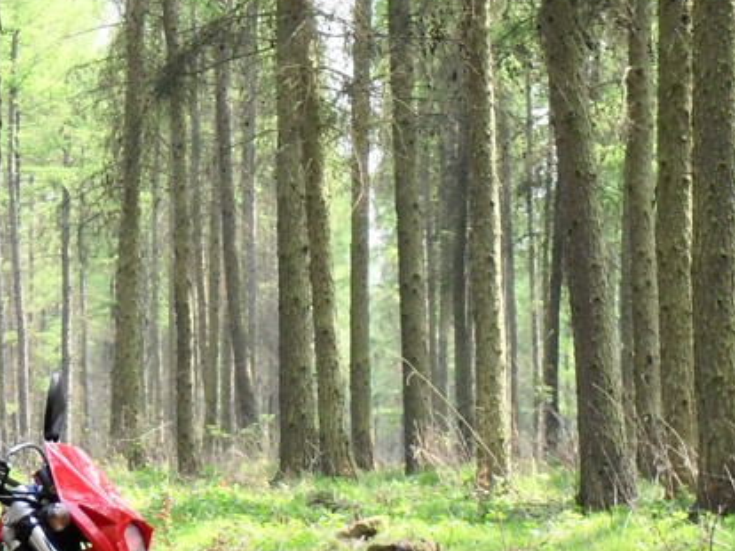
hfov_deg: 7.7
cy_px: 613
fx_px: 5411
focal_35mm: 255
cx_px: 7
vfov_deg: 5.8
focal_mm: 17.1
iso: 100
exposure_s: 1/60
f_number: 4.8
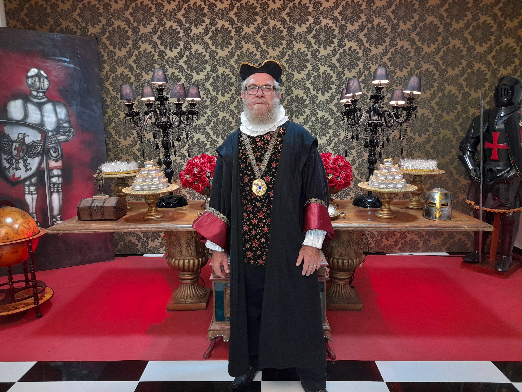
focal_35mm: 25
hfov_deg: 69.4
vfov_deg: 54.9
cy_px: 196
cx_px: 261
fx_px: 377
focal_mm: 4.6
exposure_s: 1/60
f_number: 2
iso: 320
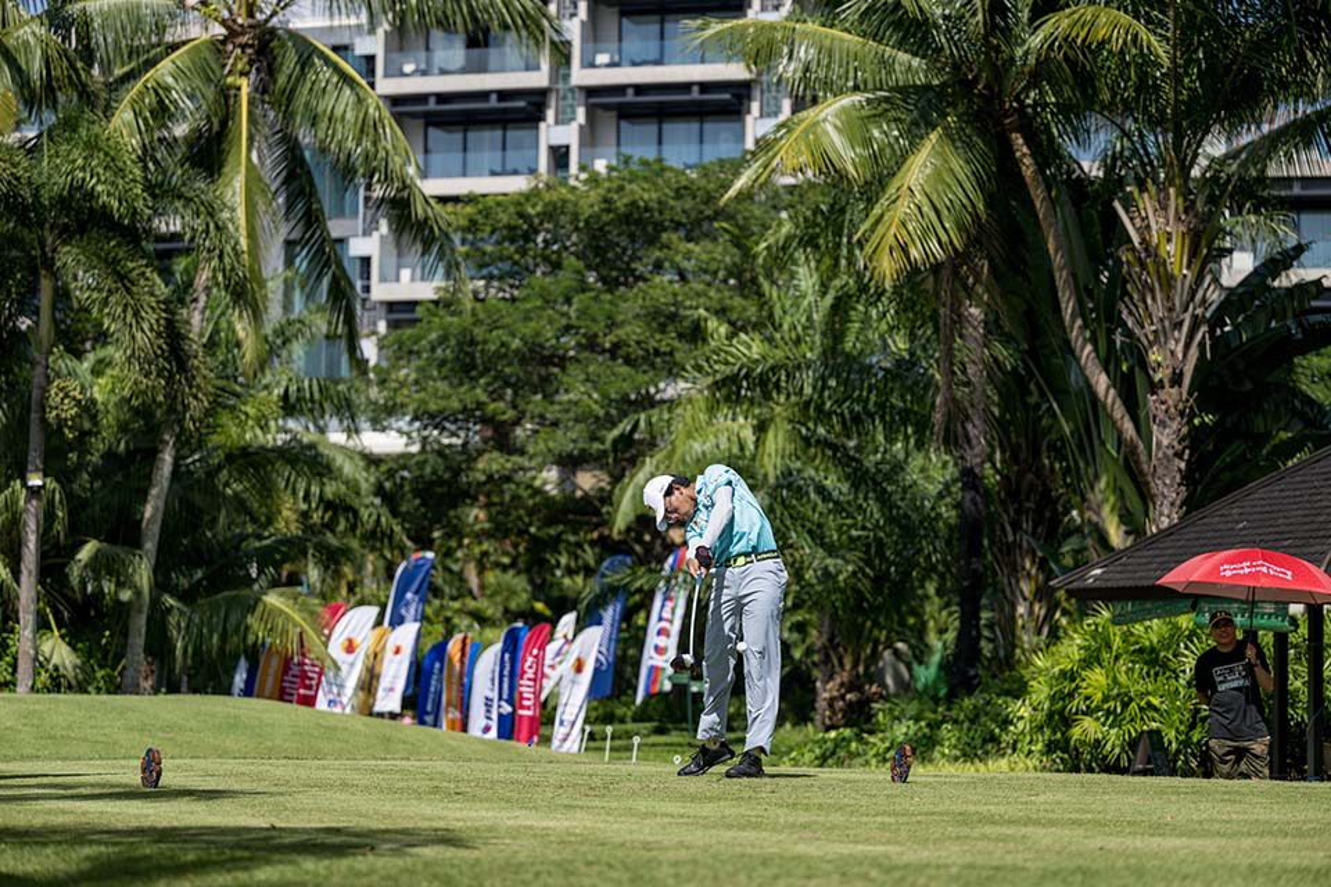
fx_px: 3216
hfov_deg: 23.4
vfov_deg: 15.7
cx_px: 666
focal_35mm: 87
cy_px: 444
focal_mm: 87
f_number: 2.8
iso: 200
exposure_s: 1/5000
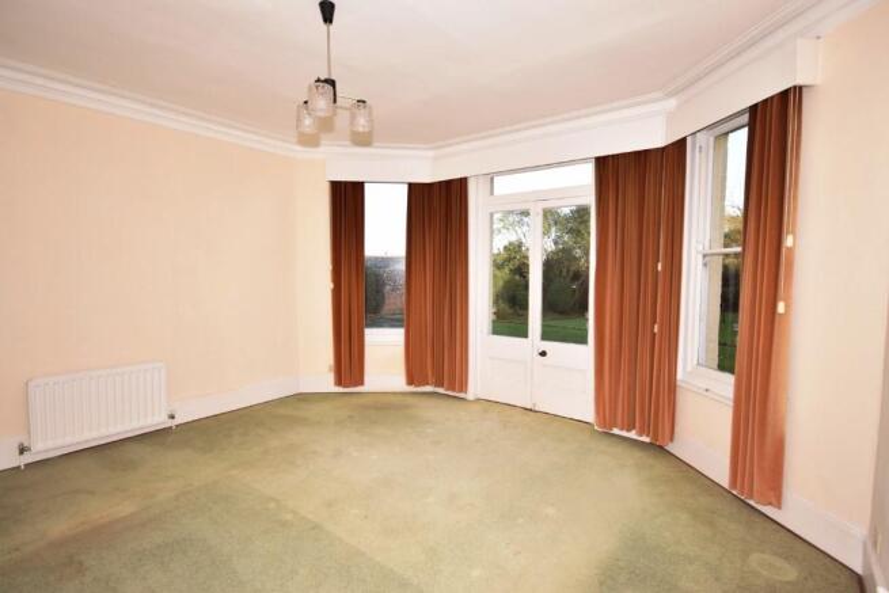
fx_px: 426
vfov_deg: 69.7
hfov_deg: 92.4
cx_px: 444
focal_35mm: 17
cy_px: 296
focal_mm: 11.5
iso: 100
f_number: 4.2
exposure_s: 1/60
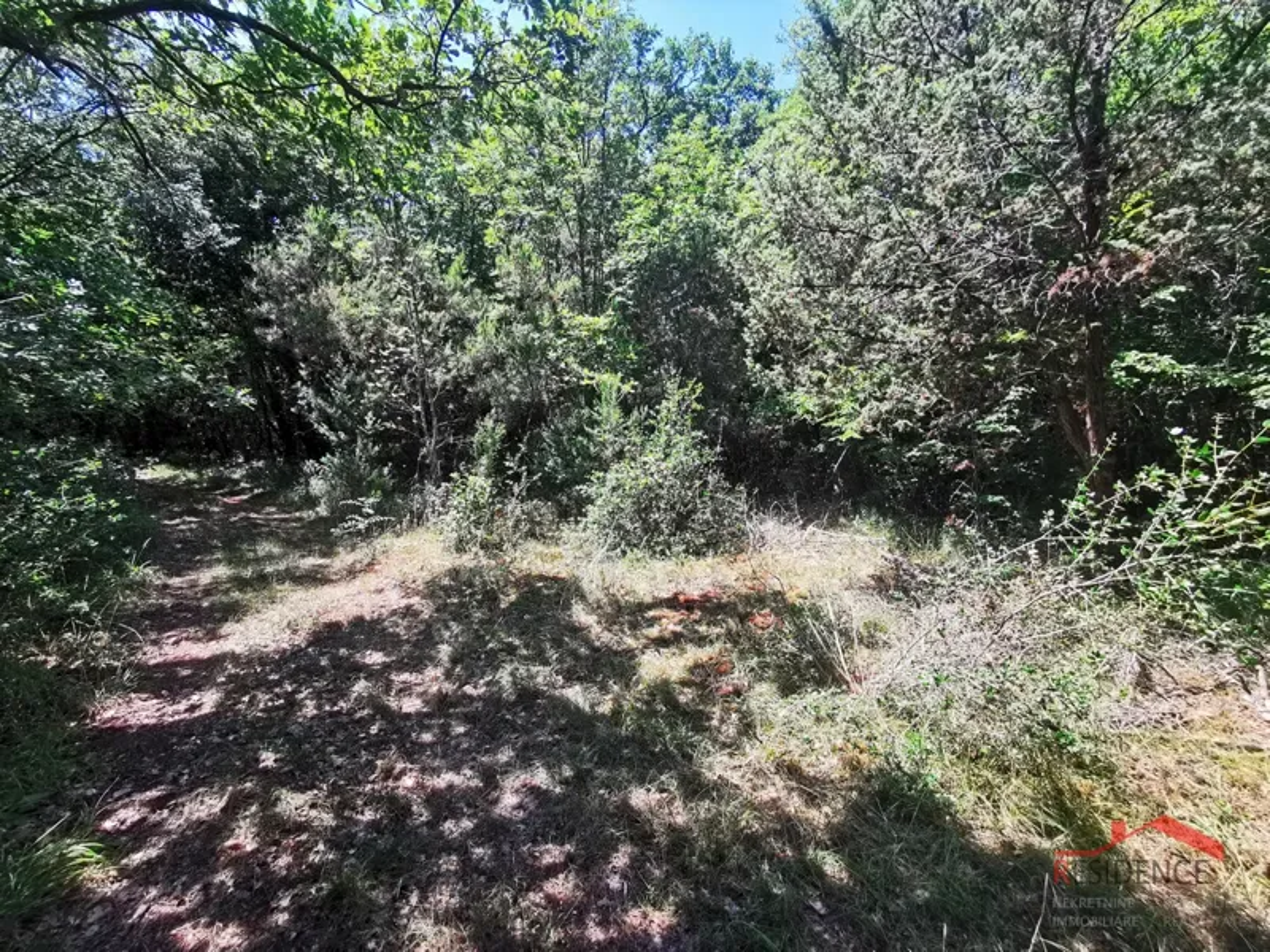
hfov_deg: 94.5
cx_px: 635
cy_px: 476
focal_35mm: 16
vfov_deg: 78.1
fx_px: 587
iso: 50
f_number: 2.2
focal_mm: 2.35
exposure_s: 1/247
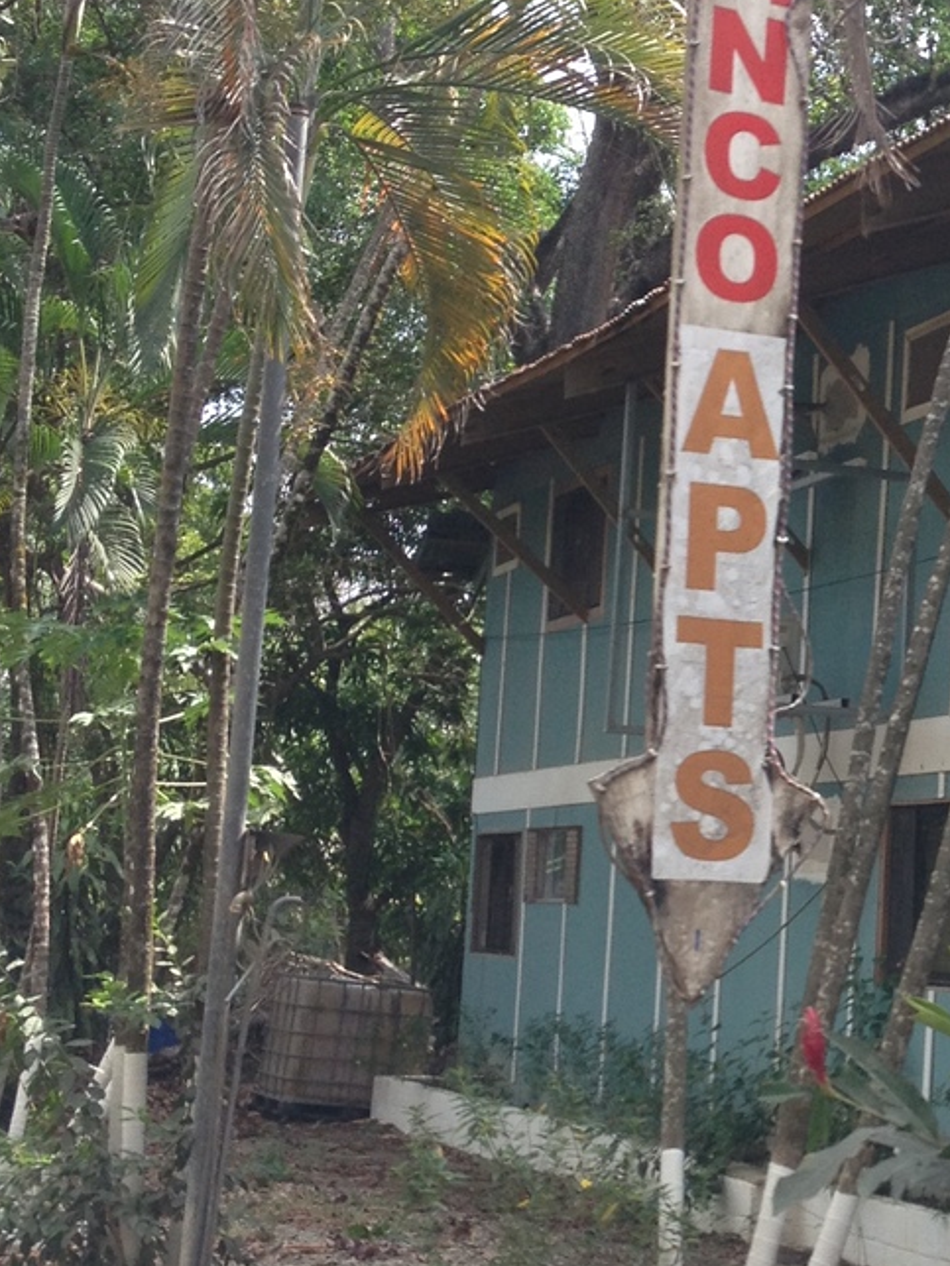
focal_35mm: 87
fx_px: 3183
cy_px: 710
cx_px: 1096
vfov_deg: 22.5
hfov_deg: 16.4
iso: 50
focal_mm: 4.28
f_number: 2.4
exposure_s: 1/403
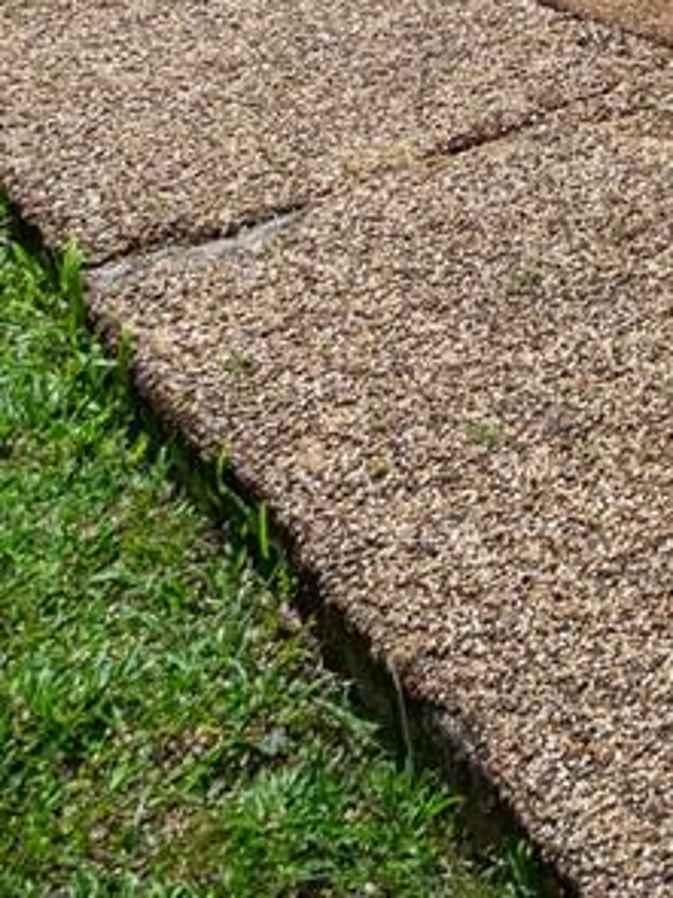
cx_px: 1095
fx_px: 1972
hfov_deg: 17.0
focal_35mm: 76
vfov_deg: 18.9
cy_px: -770
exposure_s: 1/8000
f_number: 4
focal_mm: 7
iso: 200
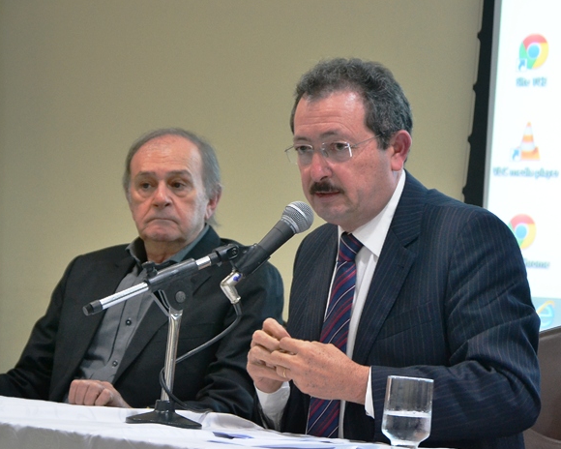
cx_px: 289
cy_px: 225
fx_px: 2258
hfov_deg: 14.2
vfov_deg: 11.4
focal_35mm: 136
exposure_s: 1/30
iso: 2000
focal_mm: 80
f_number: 5.6
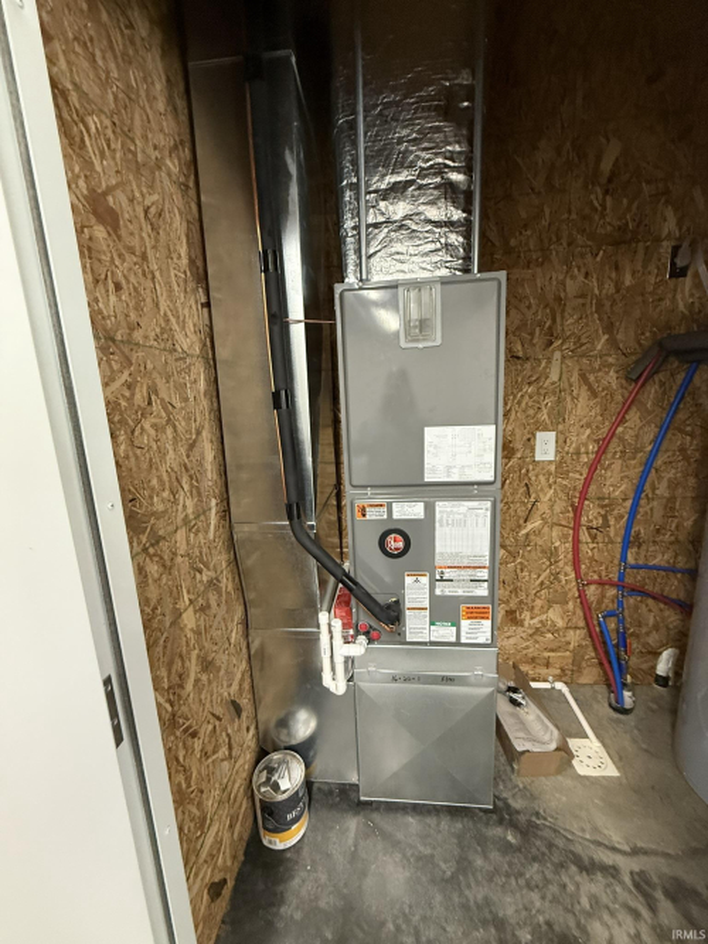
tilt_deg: -11.1
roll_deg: +2.8
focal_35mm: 14
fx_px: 382
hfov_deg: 85.7
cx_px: 354
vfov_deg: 102.1
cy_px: 472
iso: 400
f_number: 2.2
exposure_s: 1/60
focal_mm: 2.22
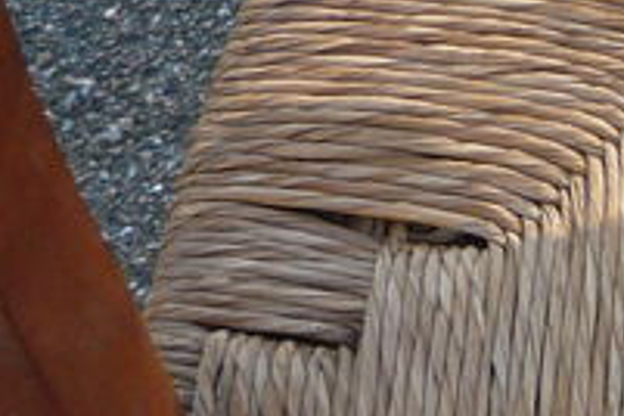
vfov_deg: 8.8
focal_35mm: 155
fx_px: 2686
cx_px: 981
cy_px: 50
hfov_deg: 12.5
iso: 100
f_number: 3.5
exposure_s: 1/80
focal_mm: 5.2
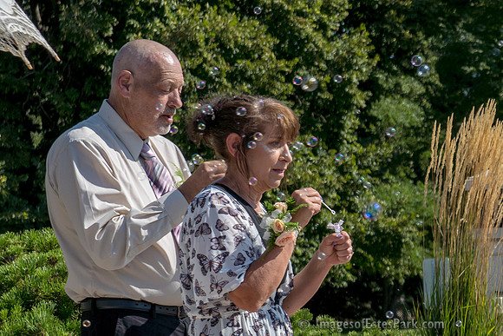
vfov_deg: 19.5
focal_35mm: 70
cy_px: 168
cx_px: 252
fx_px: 978
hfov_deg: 28.8
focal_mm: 70
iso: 100
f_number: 7.1
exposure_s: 1/500
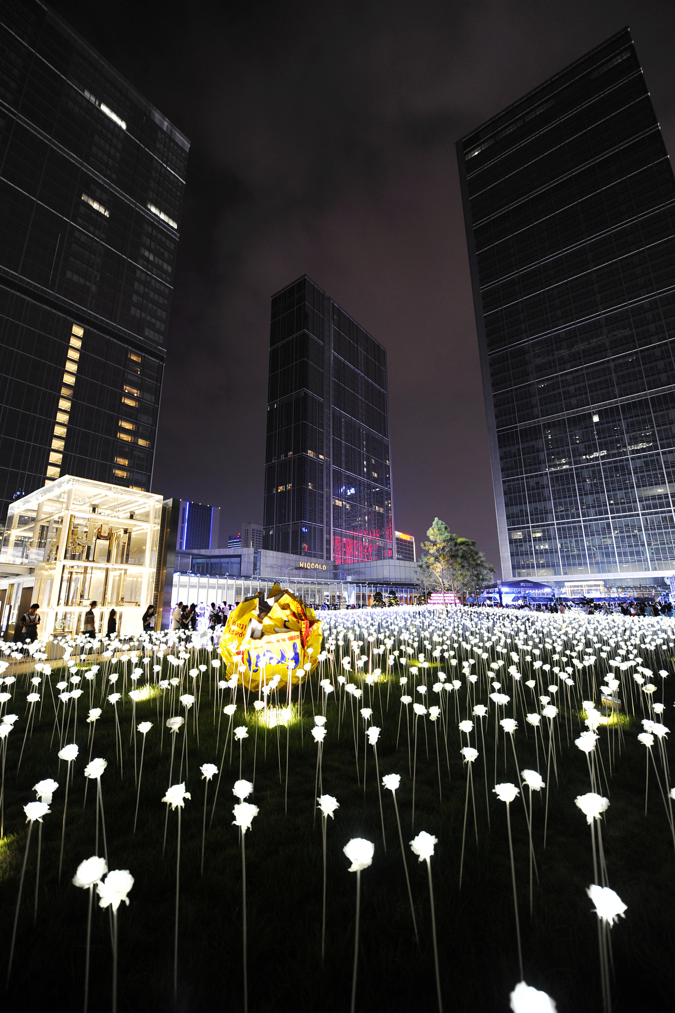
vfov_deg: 104.3
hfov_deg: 81.1
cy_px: 506
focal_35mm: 14
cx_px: 338
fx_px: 394
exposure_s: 1/10
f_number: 2.8
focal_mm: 14
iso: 500
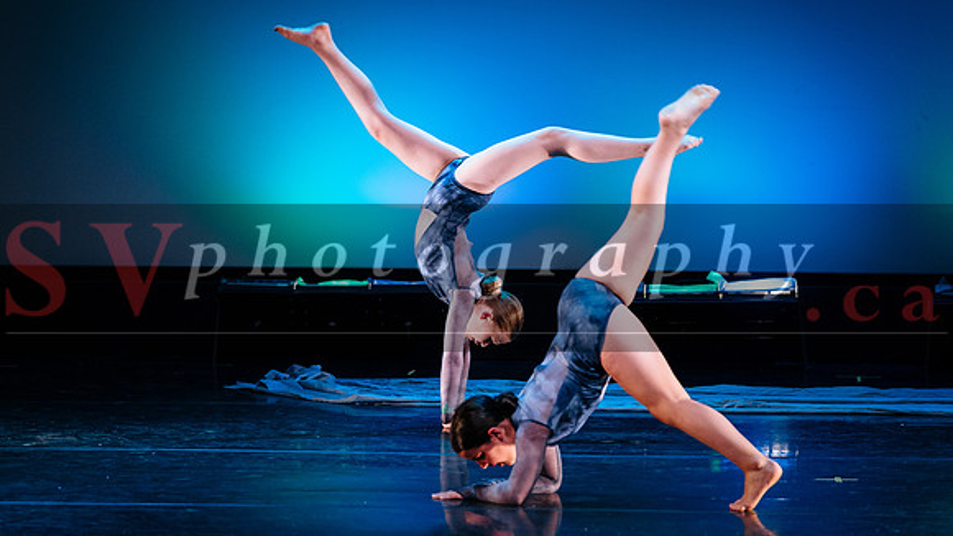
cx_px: 438
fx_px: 5027
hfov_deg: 10.8
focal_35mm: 199
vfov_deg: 6.1
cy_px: 205
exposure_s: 1/500
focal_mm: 173
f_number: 2.8
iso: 1250
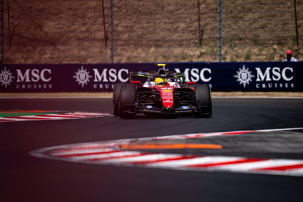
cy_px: 101
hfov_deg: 5.2
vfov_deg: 3.4
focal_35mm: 400
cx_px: 152
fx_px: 3367
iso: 200
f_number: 2.8
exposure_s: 1/8000
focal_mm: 400
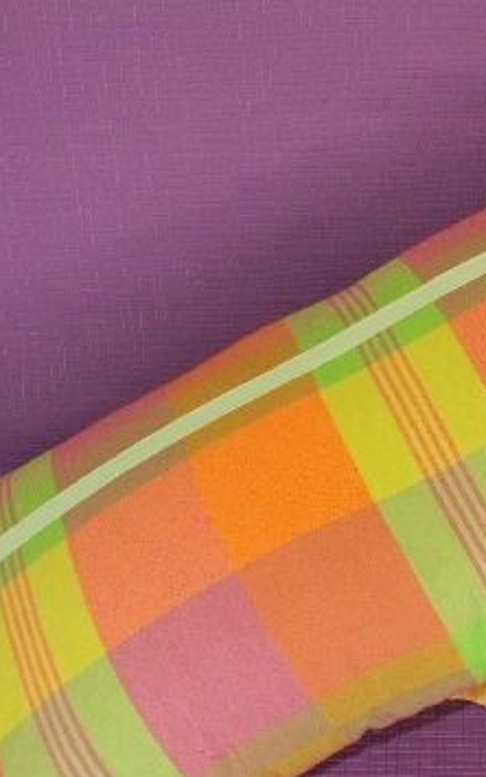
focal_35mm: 63
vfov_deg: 32.4
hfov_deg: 19.5
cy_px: 468
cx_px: 571
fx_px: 1335
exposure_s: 1/50
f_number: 2.8
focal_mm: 8.49
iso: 100
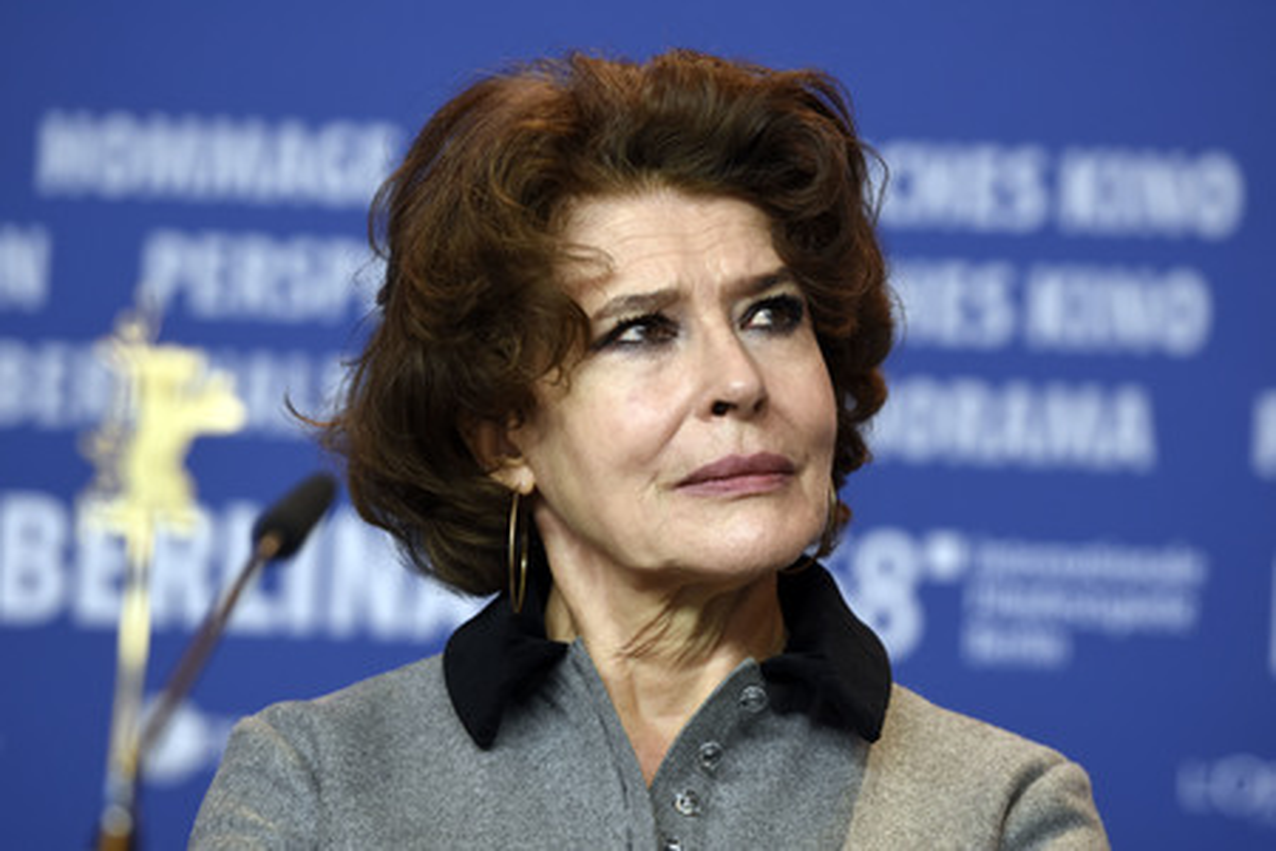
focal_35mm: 278
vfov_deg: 5.0
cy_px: 426
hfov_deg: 7.4
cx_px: 638
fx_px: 9835
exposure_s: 1/320
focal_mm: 185
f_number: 3.5
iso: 640
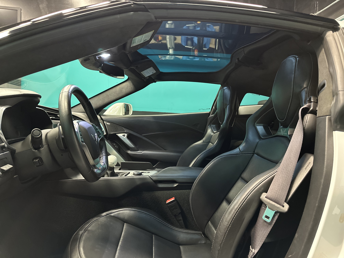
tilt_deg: -4.9
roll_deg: -2.2
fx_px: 239
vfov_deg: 56.8
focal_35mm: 24
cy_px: 129
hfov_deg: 71.6
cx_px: 172
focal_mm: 6.86
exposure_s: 1/40
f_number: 1.78
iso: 800
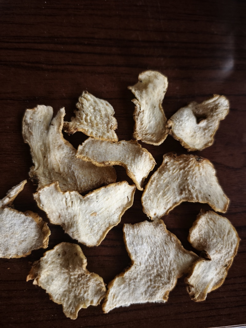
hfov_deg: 58.9
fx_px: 218
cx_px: 123
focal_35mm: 23
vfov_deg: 73.9
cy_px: 164
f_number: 1.57
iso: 588
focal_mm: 5.6
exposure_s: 1/100
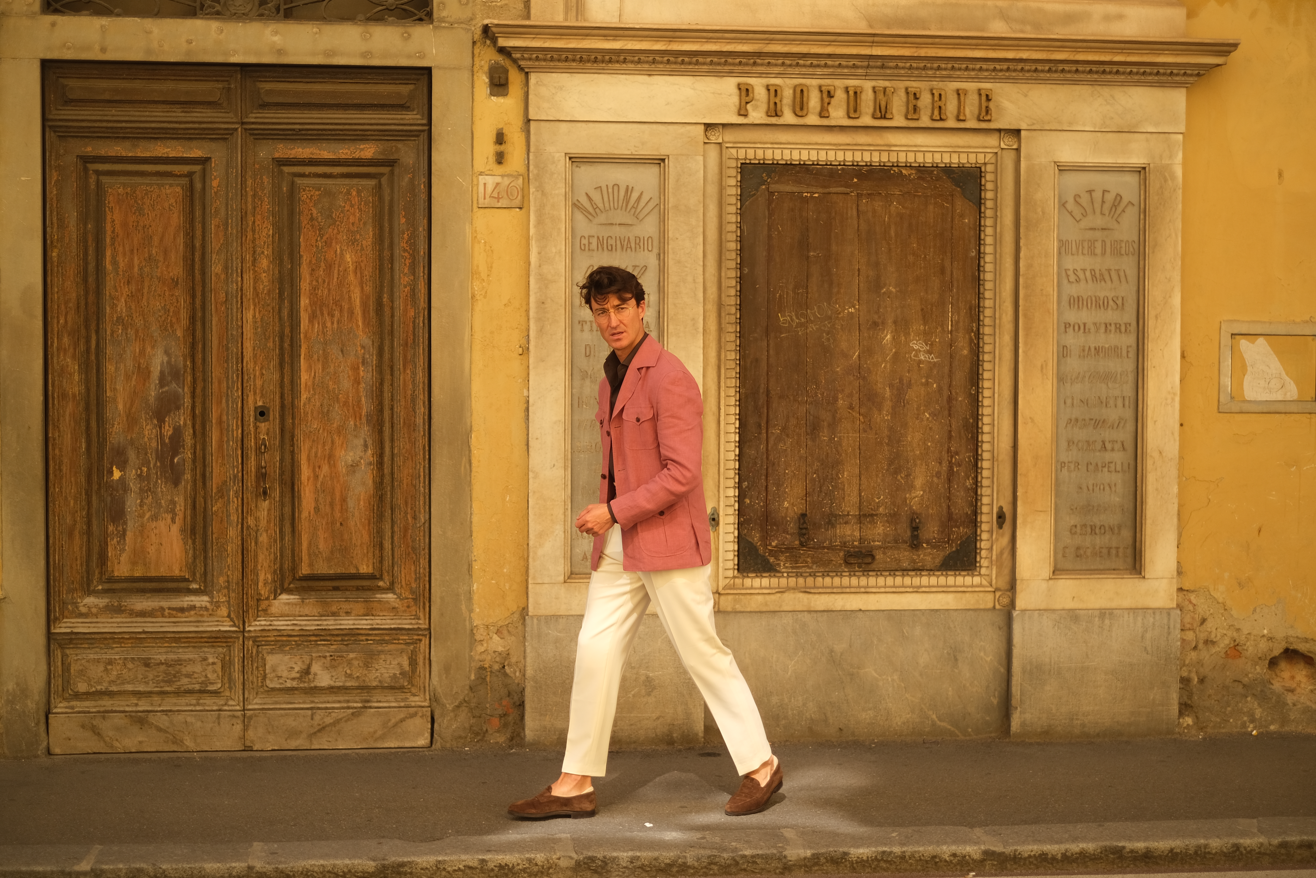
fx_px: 1937
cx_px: 658
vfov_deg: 25.5
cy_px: 439
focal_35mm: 53
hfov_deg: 37.5
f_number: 1.4
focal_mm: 35
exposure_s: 1/2500
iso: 160
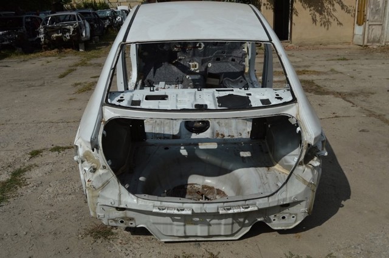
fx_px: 389
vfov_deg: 36.8
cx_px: 194
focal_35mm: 36
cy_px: 129
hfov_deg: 53.2
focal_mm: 24
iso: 100
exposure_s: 1/1250
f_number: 8
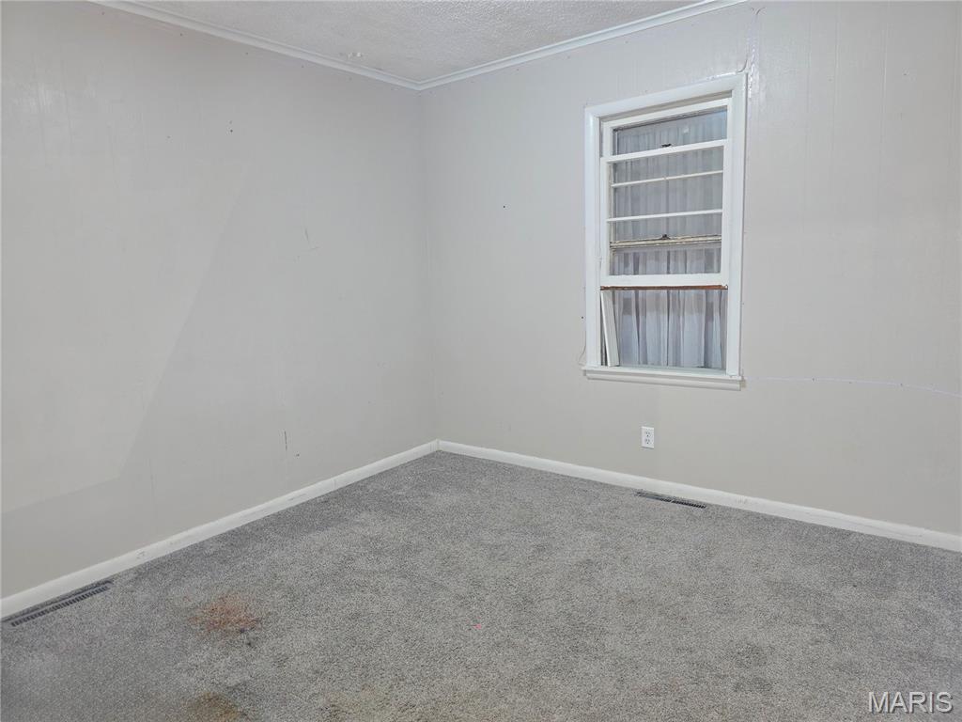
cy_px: 361
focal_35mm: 23
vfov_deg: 58.9
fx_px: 639
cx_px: 481
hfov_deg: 73.9
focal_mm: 6.3
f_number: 1.7
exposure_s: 1/17.2
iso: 125
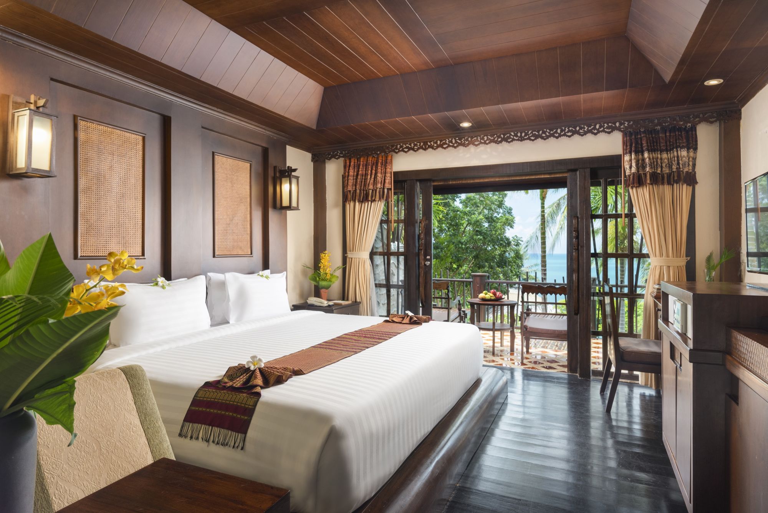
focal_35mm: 20
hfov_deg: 84.0
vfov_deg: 62.0
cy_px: 256
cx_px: 384
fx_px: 427
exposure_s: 1/25
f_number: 8
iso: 320
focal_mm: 20
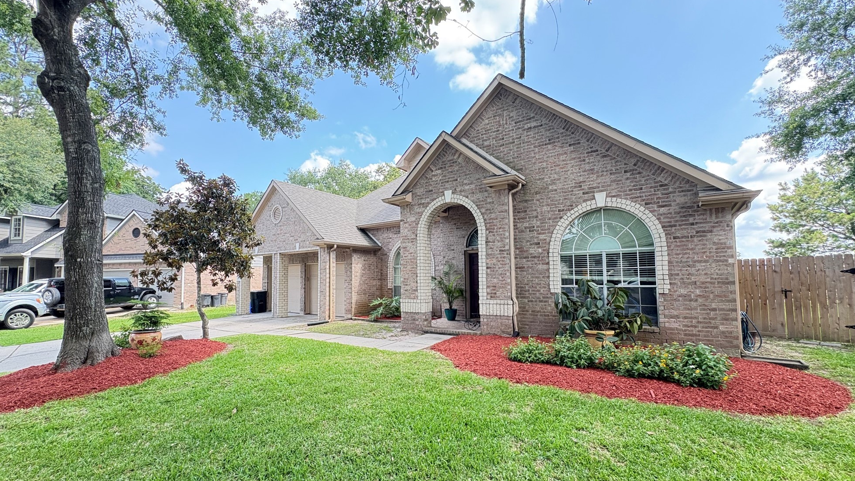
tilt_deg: +4.2
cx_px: 419
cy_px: 258
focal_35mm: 16
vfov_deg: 67.0
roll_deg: +1.1
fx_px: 363
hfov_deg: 99.4
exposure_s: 1/134
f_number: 2.2
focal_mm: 2.22
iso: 100
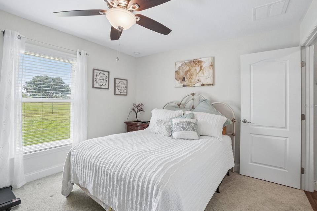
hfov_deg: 96.7
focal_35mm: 16
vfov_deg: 73.7
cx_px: 153
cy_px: 106
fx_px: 141
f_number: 8
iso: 320
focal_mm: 10
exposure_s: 1/30
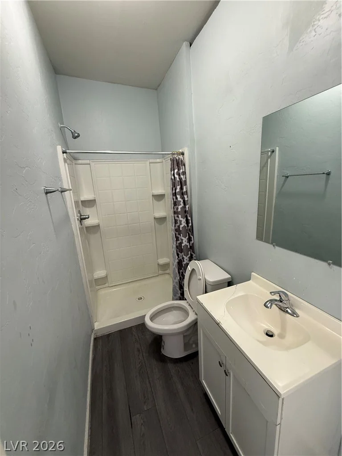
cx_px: 171
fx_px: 184
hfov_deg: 85.7
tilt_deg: -12.3
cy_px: 228
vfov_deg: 102.1
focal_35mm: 14
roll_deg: +3.2
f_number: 2.2
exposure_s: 1/60
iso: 320
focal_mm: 2.22
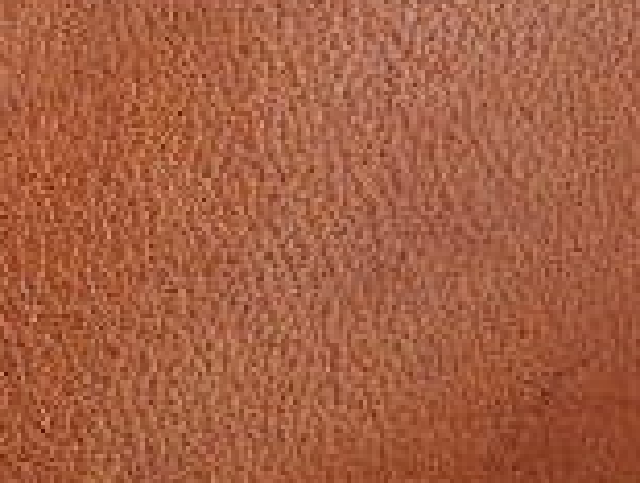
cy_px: 537
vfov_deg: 6.1
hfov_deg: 7.8
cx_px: -574
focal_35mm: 243
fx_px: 4503
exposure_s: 1/7.7
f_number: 4
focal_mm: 10.6
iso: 200
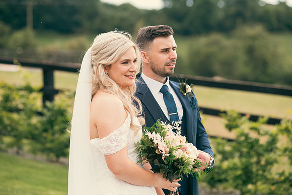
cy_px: 98
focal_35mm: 120
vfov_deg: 11.4
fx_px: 974
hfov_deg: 17.1
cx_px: 146
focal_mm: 120
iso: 125
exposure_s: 1/320
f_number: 3.5
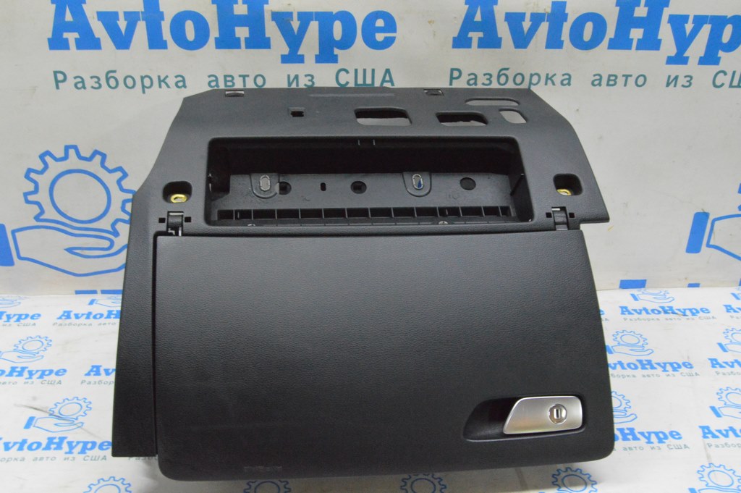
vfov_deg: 36.8
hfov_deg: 53.2
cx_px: 370
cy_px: 246
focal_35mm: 36
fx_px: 740
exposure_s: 1/15
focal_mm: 24
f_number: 20
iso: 6400
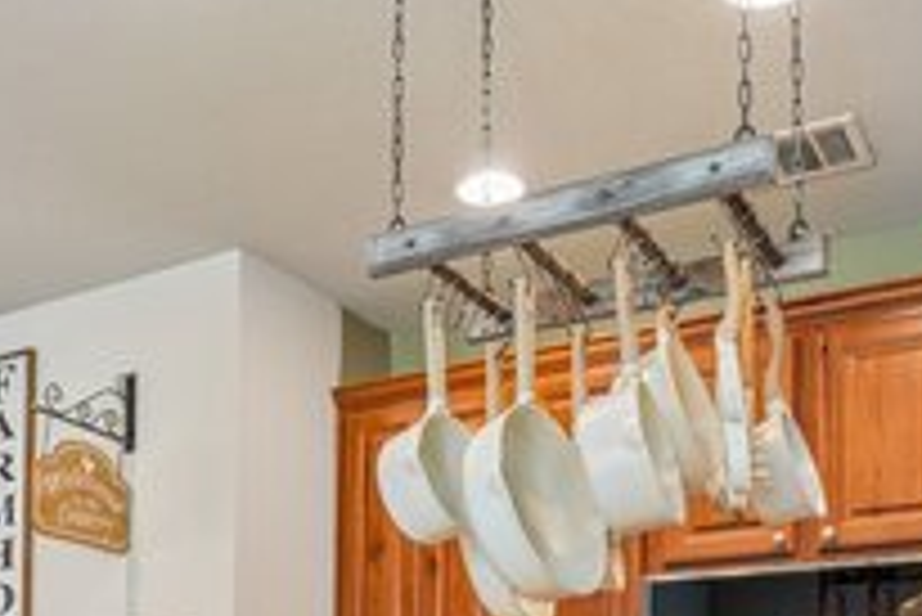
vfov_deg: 23.8
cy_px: 803
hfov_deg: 38.9
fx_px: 1281
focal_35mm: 50
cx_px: 270
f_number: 8
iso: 400
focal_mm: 16
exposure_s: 1/10
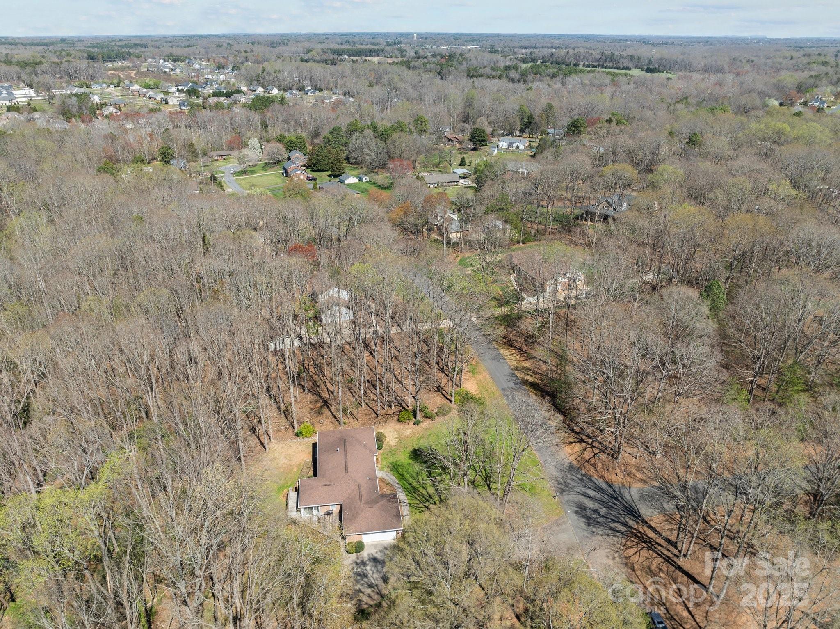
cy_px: 314
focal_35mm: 24
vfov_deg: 56.8
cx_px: 420
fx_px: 582
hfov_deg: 71.6
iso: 100
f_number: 2.8
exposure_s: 1/1250
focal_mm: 12.29
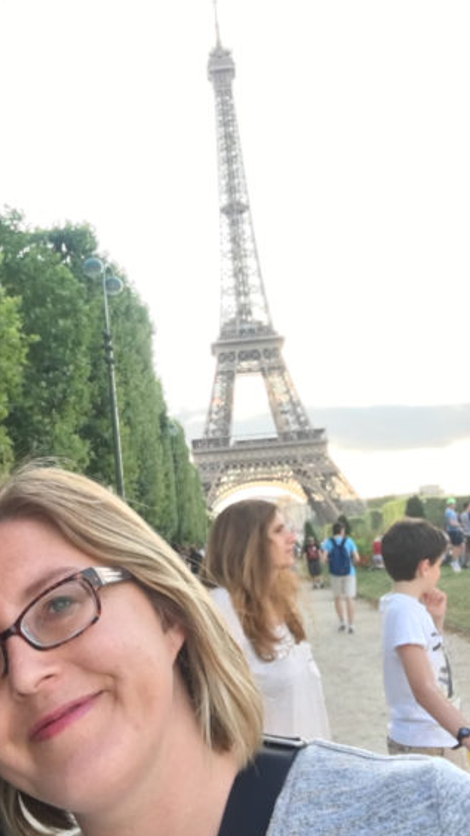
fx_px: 1020
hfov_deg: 25.7
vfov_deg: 44.6
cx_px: 136
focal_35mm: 46
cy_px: 424
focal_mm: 2.65
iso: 32
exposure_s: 1/100
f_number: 2.2
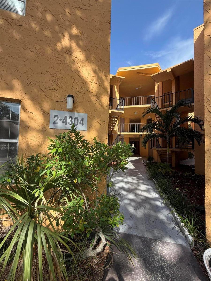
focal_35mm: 14
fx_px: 114
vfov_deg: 102.1
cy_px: 140
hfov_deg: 85.7
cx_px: 106
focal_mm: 2.22
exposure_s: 1/502
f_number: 2.2
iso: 50
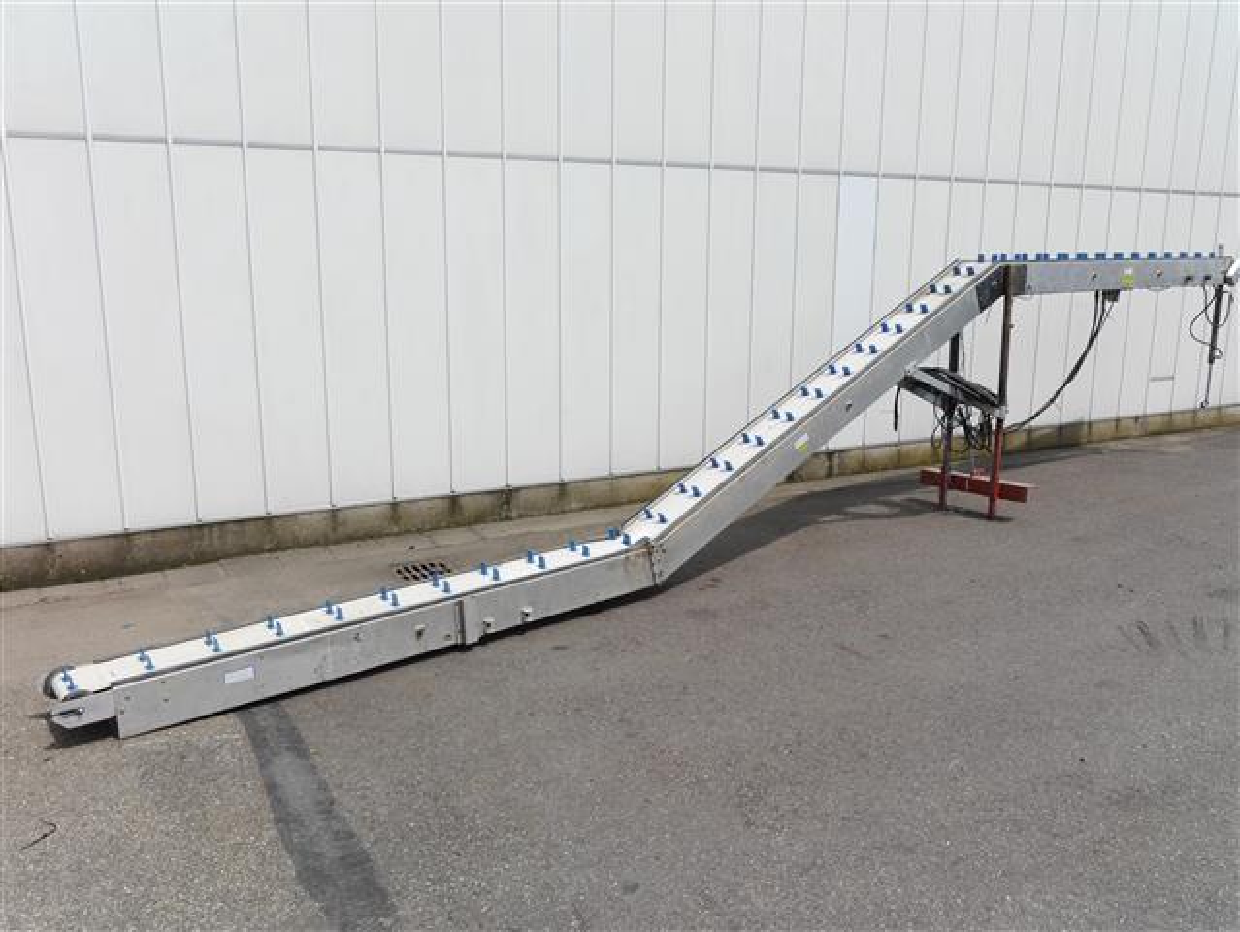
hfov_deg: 59.9
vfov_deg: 46.8
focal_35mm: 30
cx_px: 620
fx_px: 1075
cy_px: 466
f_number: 8
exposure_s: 1/500
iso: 160
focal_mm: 15
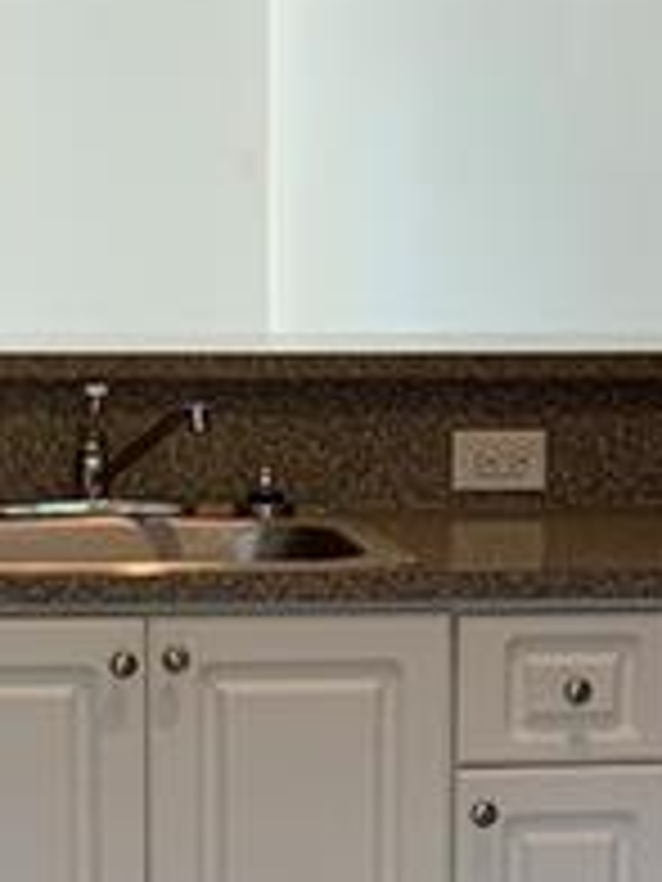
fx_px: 4054
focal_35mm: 159
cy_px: 1012
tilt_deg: -12.1
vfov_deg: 12.2
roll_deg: -1.0
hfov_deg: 9.3
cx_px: 405
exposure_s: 1/60
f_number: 1.8
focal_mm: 4.25
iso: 80
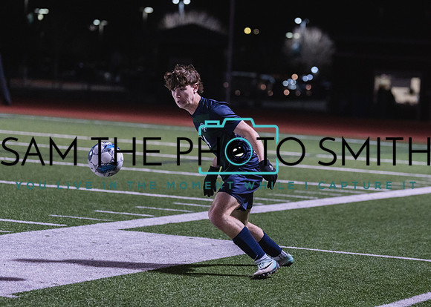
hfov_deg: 13.3
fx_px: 1847
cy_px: 132
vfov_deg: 9.5
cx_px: 251
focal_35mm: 151
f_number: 2.8
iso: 2500
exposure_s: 1/1000
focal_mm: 118
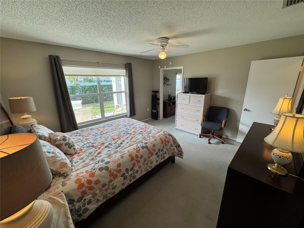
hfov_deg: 102.1
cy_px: 114
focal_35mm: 14
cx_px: 152
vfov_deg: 85.7
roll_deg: +0.2
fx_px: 123
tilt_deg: -16.1
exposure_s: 1/120
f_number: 2.2
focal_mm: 2.22
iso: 50
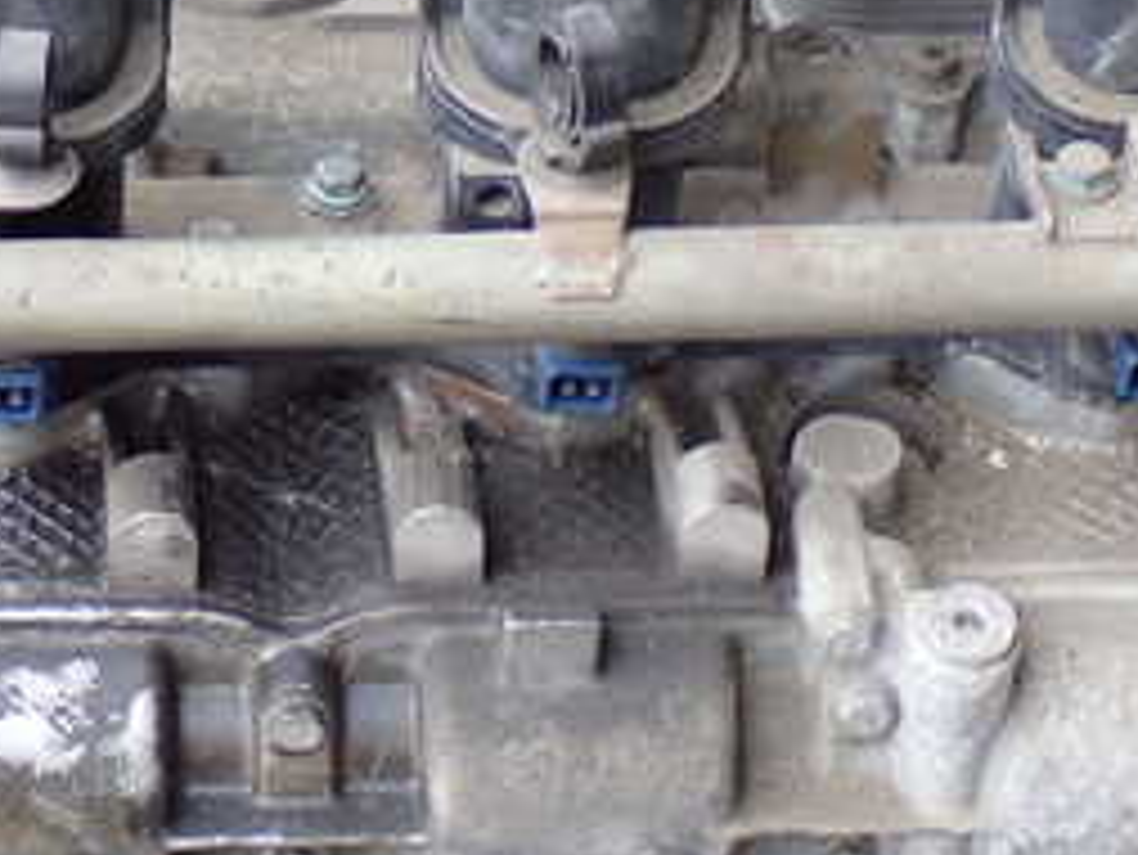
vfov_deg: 9.3
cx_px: 234
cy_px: 580
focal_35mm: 159
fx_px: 5230
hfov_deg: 12.4
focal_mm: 11.88
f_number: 3.8
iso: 200
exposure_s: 1/100
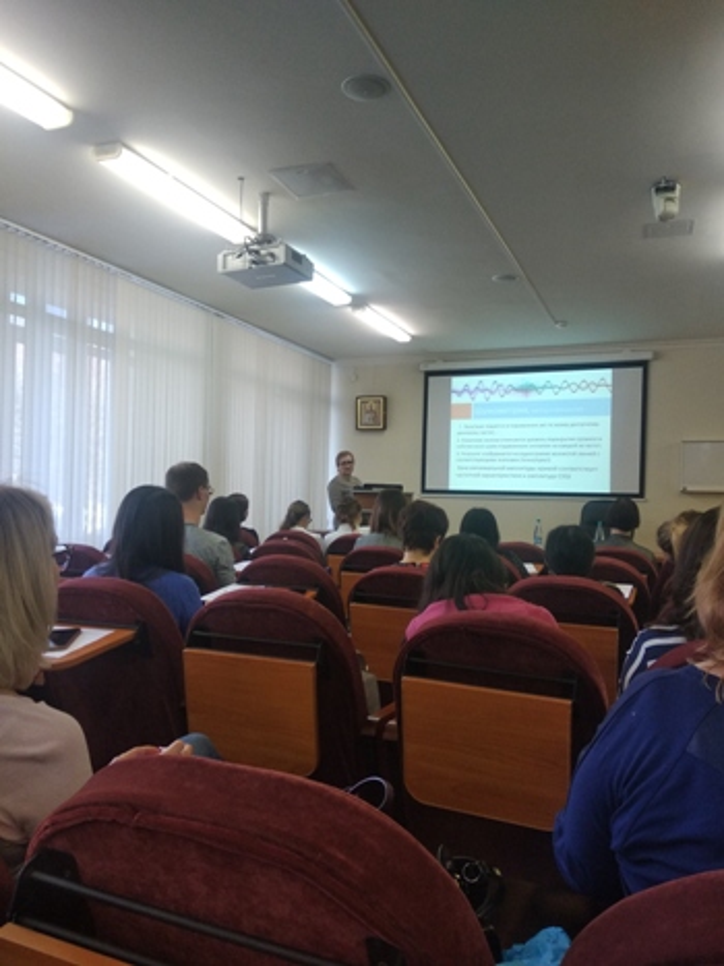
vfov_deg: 67.3
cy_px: 483
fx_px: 725
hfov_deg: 53.0
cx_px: 362
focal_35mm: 26
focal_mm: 3.81
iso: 320
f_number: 2.2
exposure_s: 1/33
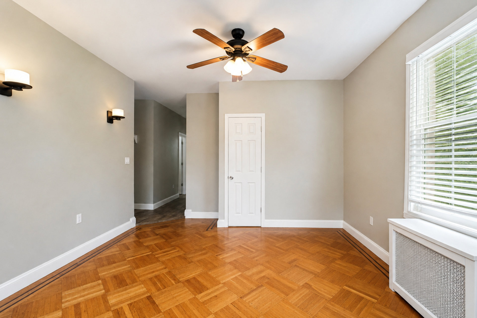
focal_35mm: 15
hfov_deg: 100.4
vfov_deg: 77.3
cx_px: 238
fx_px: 199
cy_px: 159
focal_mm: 10
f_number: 8
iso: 2000
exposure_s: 1/100
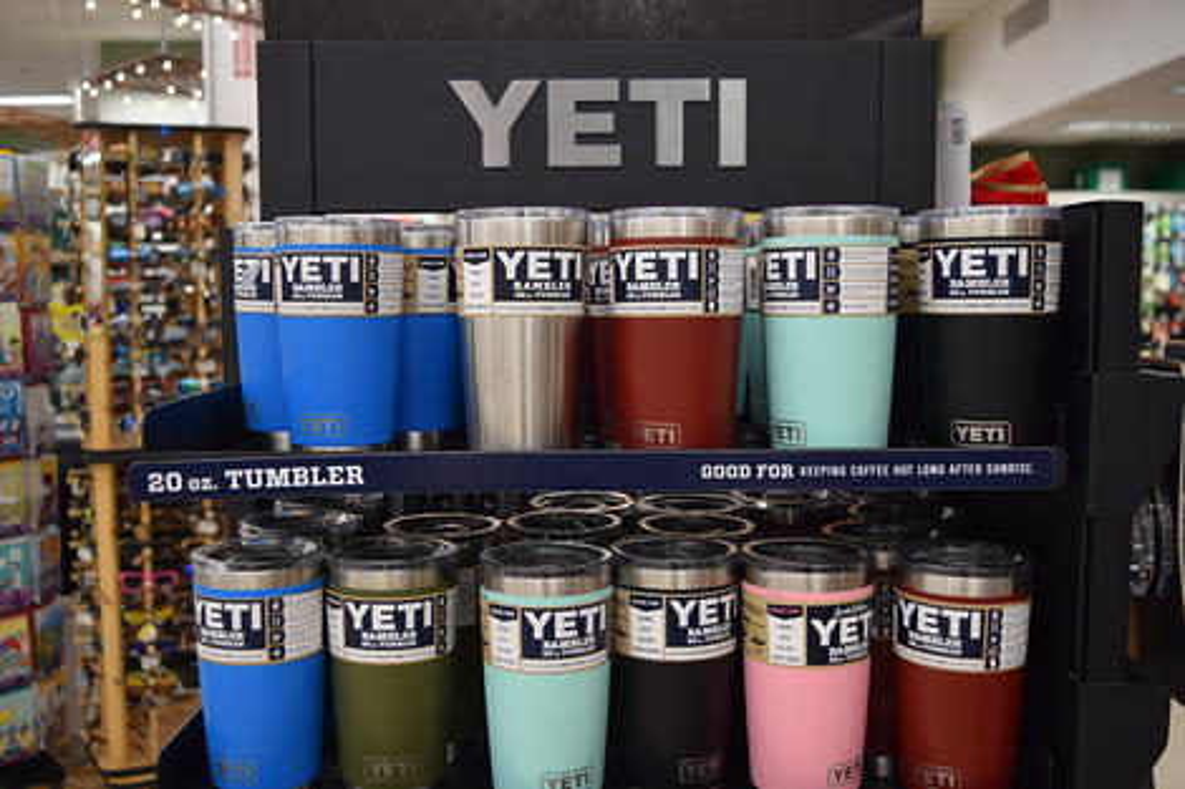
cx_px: 592
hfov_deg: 51.3
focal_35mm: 38
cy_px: 394
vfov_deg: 35.5
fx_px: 1234
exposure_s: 1/60
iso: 400
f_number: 4
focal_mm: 25
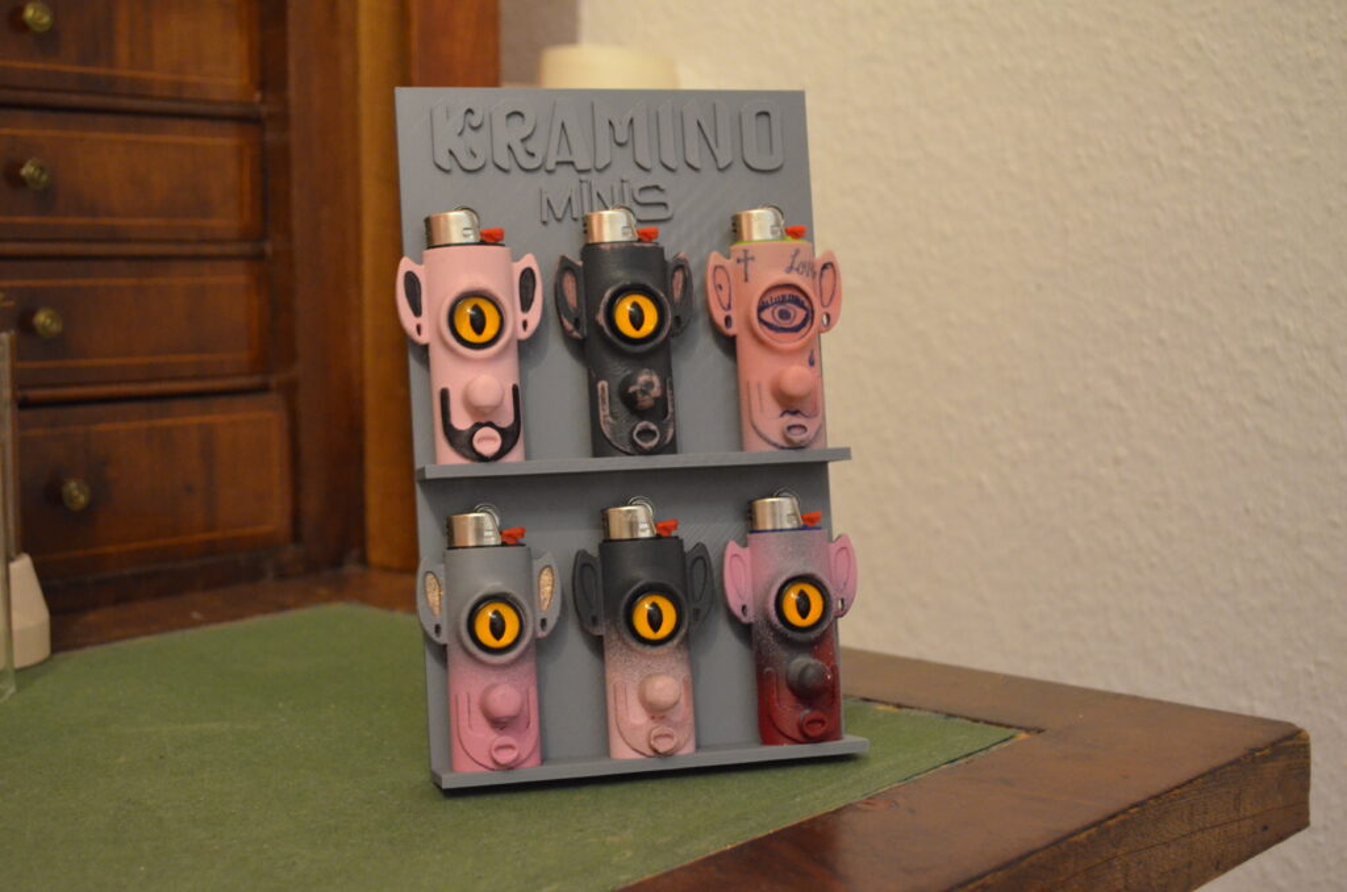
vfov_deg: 25.6
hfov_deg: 37.9
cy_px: 446
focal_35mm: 52
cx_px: 674
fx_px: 1960
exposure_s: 1/15
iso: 3200
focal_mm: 35
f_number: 5
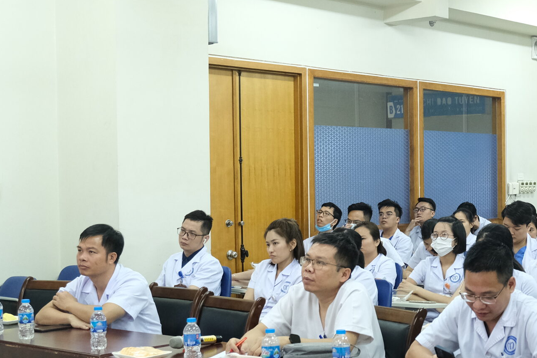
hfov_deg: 27.5
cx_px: 509
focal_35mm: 70
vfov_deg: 19.4
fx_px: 1044
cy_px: 224
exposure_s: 1/60
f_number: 4.4
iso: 2000
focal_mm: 23.5
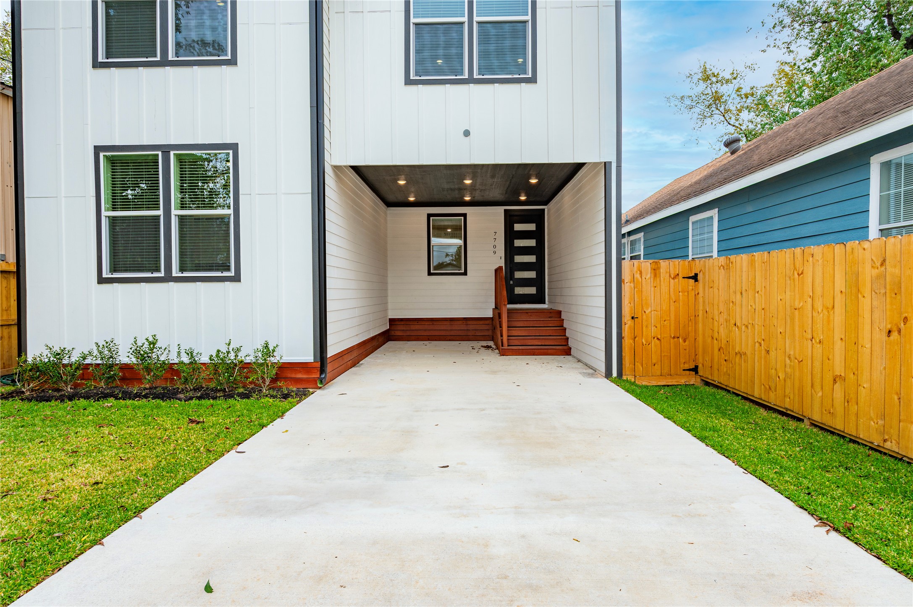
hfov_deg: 86.9
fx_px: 481
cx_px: 456
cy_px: 304
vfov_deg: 64.5
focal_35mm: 19
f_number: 10
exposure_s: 1/60
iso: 100
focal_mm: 19
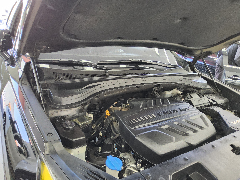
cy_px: 90
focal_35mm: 25
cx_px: 120
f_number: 2
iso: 500
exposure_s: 1/120
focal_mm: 3.08
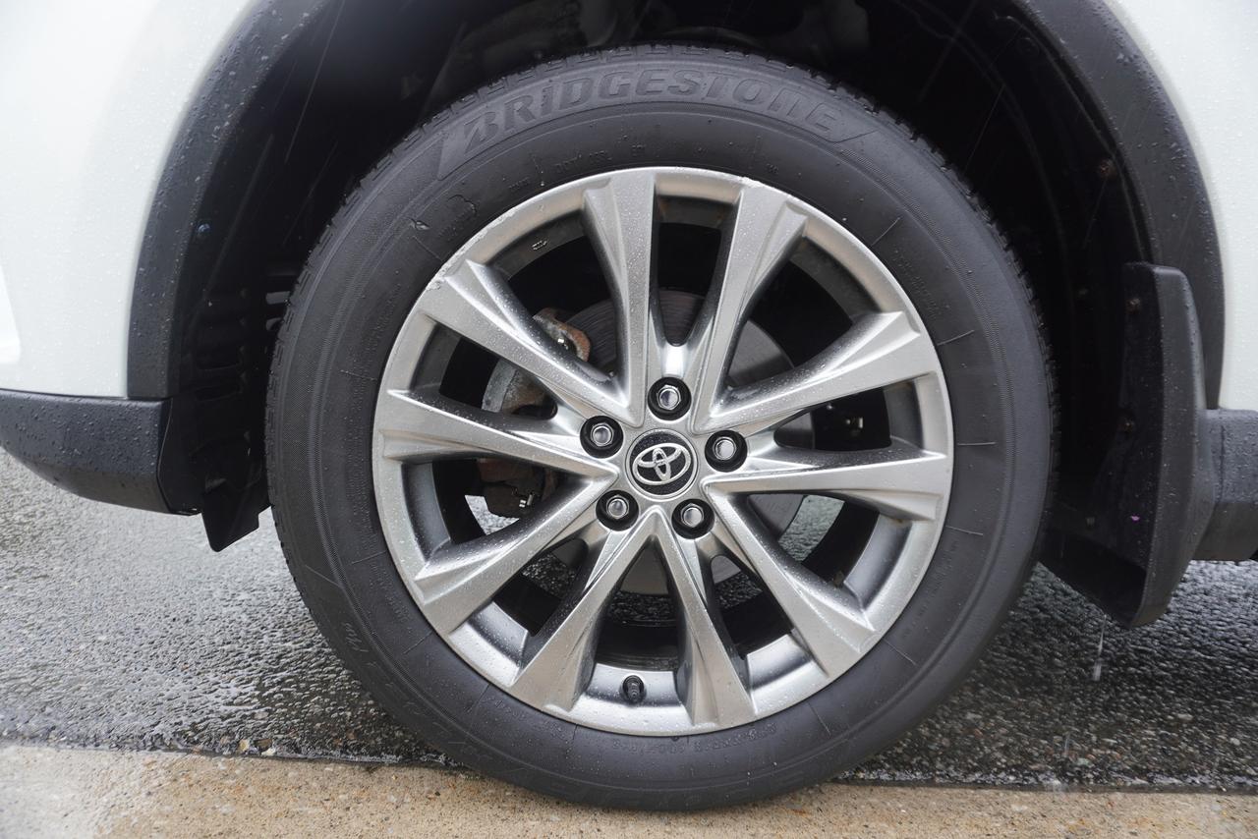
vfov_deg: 53.2
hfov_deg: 73.7
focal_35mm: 24
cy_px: 420
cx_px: 629
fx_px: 839
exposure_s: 1/60
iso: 160
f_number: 4
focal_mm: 16
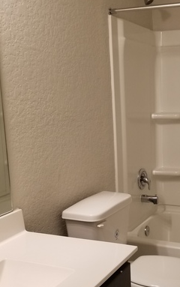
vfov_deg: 43.2
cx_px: 160
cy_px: 172
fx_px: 360
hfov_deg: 27.1
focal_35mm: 46
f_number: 1.7
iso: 125
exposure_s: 1/60
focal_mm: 4.3
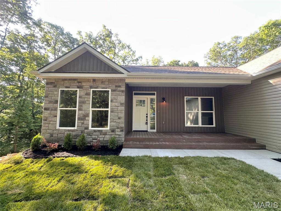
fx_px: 114
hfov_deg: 102.1
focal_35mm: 14
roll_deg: -0.5
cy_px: 106
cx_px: 140
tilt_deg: +1.1
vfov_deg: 85.7
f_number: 2.2
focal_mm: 2.22
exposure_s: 1/99
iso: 80
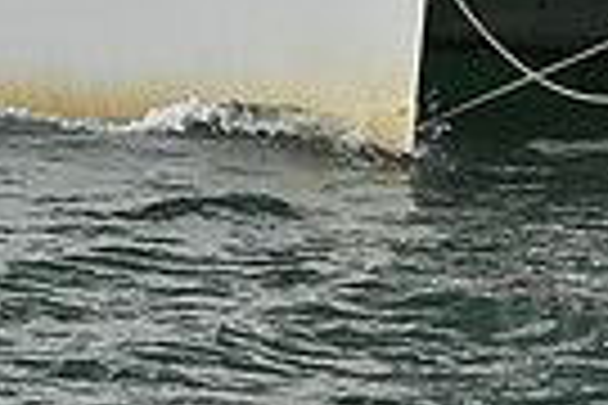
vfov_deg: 4.5
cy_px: -380
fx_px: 5083
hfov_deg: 6.8
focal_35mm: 301
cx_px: 257
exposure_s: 1/1250
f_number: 7.1
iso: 320
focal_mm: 70
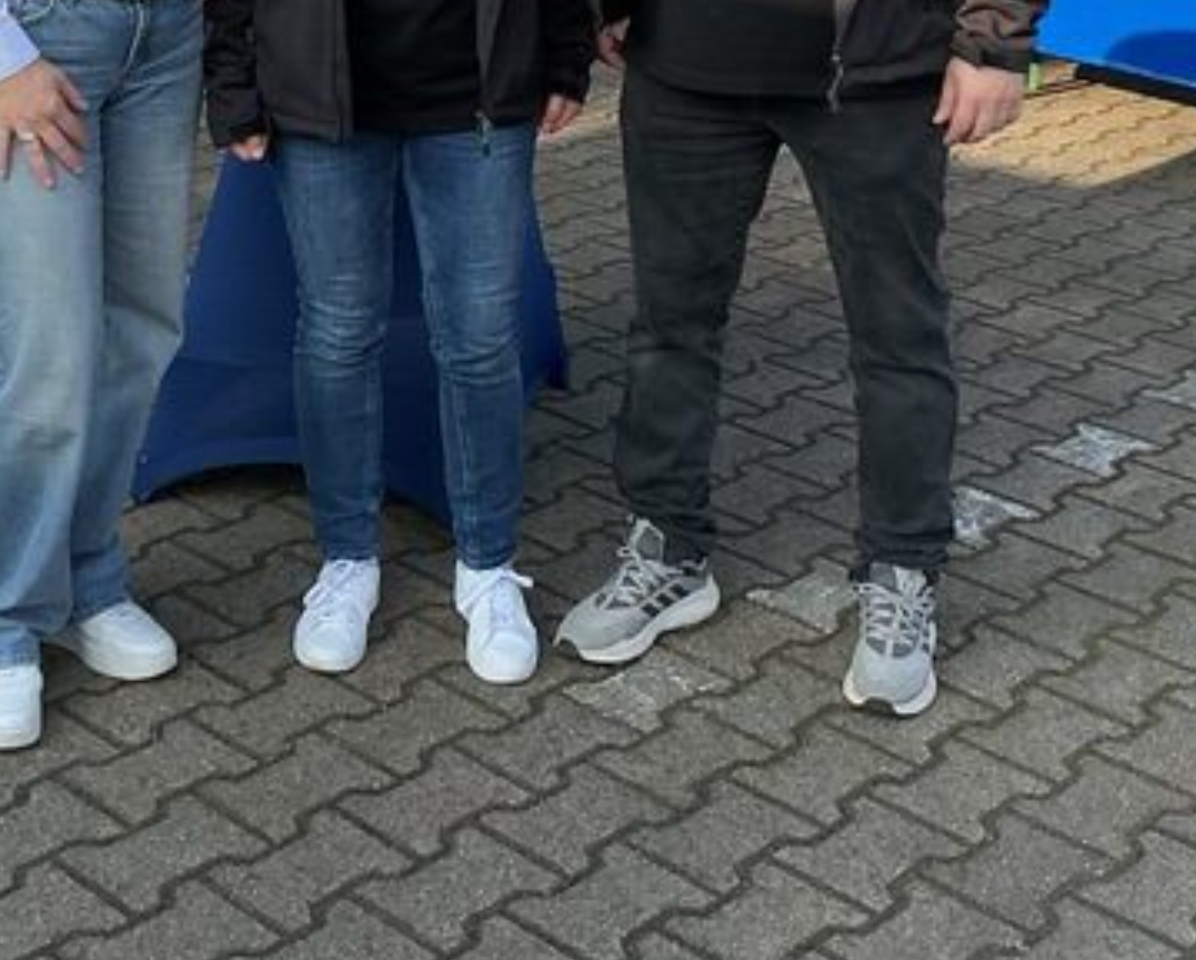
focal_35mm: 63
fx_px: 2232
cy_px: -30
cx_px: 523
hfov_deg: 30.0
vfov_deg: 23.1
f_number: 1.8
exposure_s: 1/816
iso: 25
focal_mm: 3
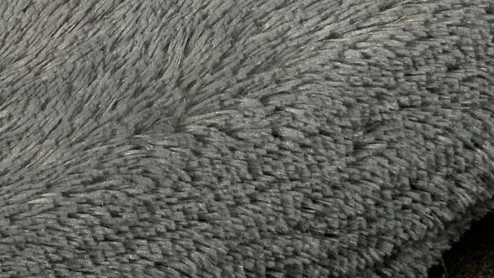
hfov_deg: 20.1
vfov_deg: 10.6
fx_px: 1350
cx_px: -5
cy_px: -308
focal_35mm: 103
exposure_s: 1/104
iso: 40
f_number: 1.8
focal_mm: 3
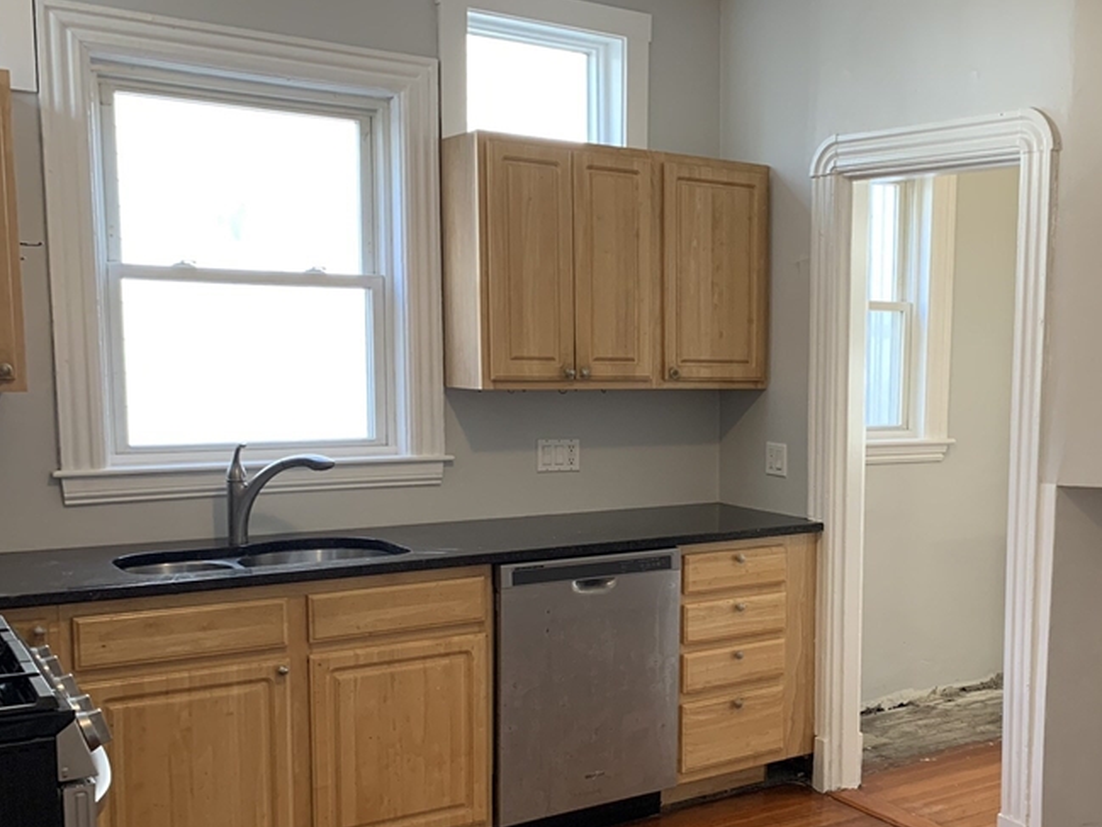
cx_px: 795
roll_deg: -1.2
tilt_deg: -7.9
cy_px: 526
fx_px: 1305
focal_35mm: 41
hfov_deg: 44.6
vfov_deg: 34.9
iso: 125
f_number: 1.8
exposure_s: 1/60
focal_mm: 4.25
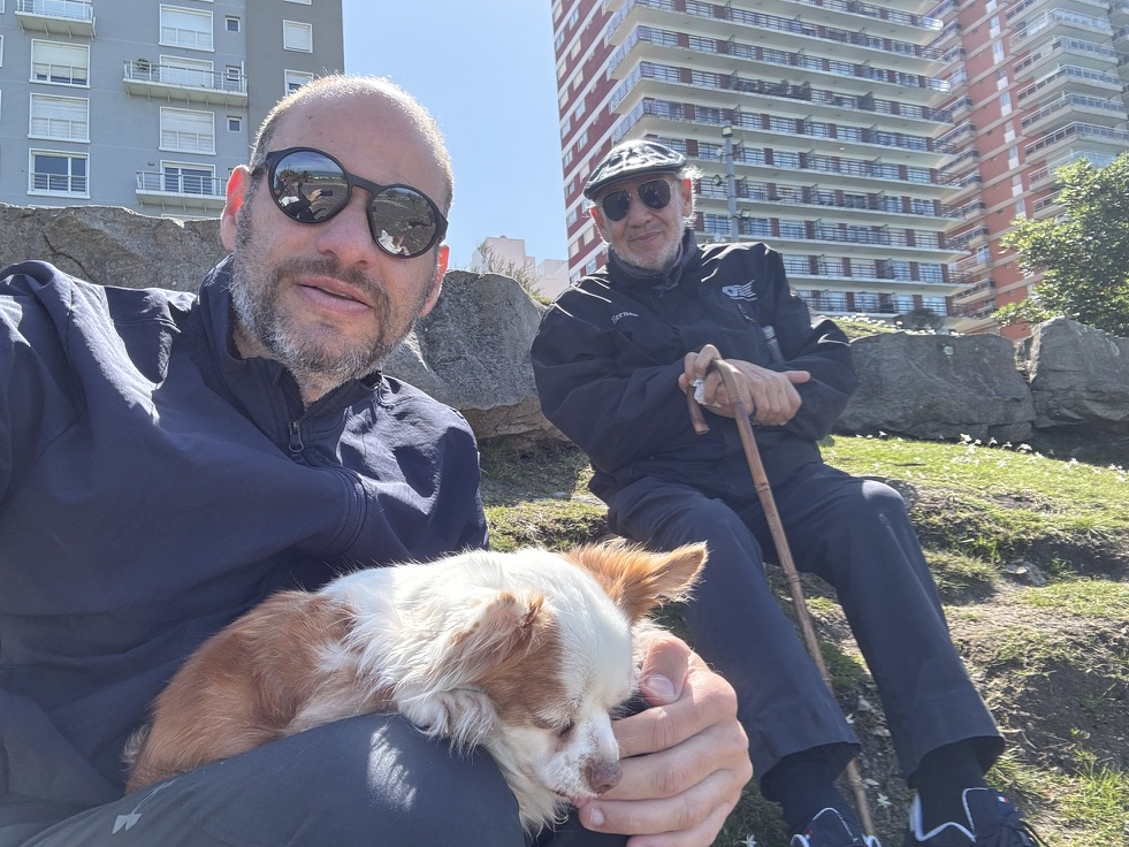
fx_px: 783
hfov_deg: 71.6
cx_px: 569
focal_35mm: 24
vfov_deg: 56.8
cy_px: 422
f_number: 1.9
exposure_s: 1/378
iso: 25
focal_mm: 2.69
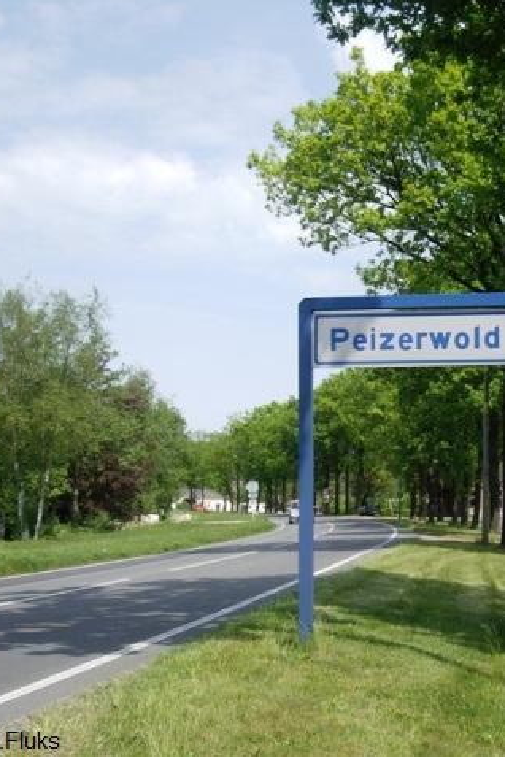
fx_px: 1115
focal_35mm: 53
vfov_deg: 37.5
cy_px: 378
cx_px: 414
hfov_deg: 25.0
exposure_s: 1/1000
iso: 64
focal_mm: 7.9
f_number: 2.8
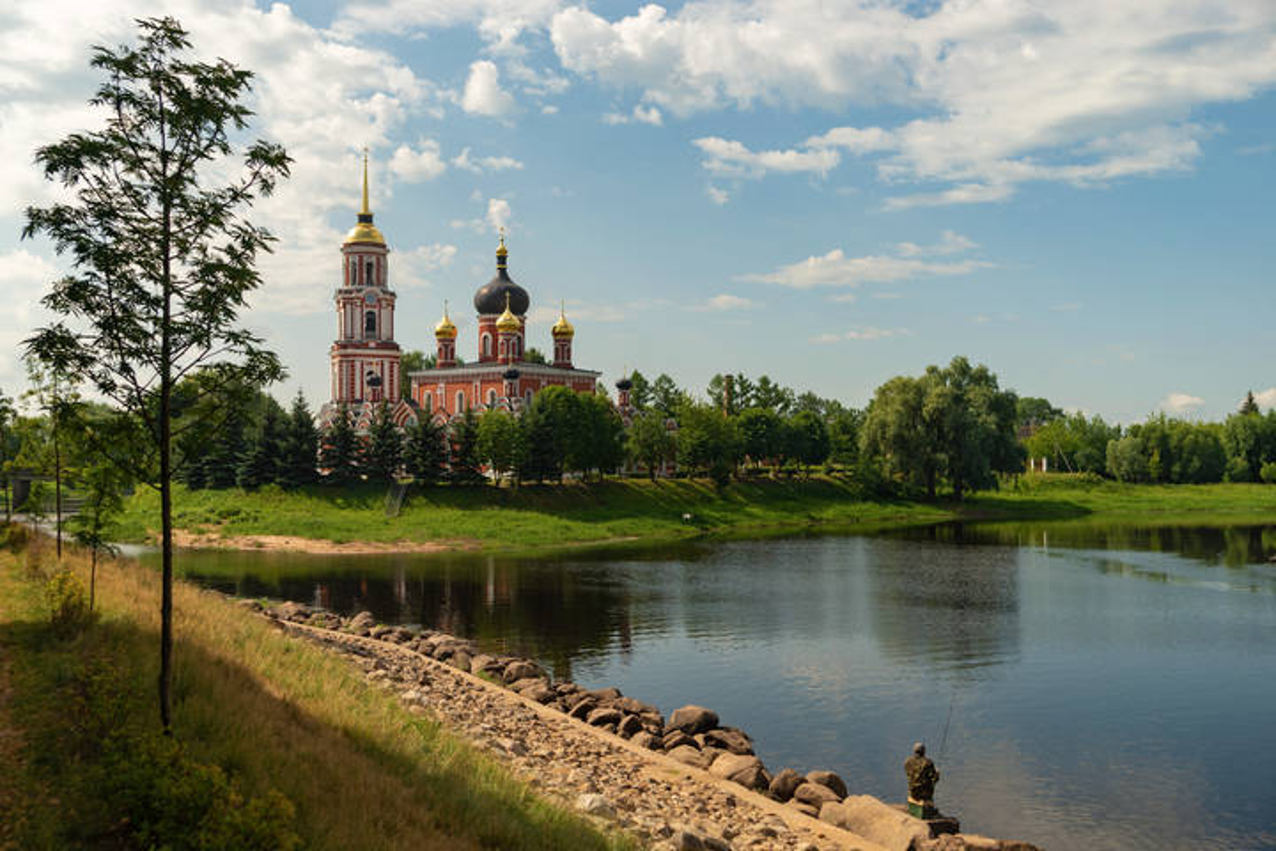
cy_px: 426
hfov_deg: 54.4
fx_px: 1240
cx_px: 638
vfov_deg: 37.9
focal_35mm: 35
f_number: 4
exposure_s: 1/640
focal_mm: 35
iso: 50
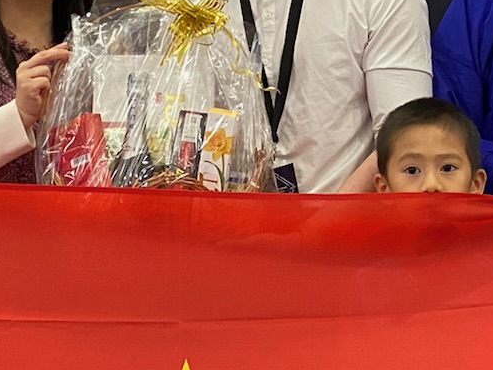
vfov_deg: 13.7
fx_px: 1539
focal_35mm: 108
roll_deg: +1.2
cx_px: 315
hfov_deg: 18.2
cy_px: 83
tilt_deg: +1.8
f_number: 1.8
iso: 250
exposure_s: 1/50
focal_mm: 4.25
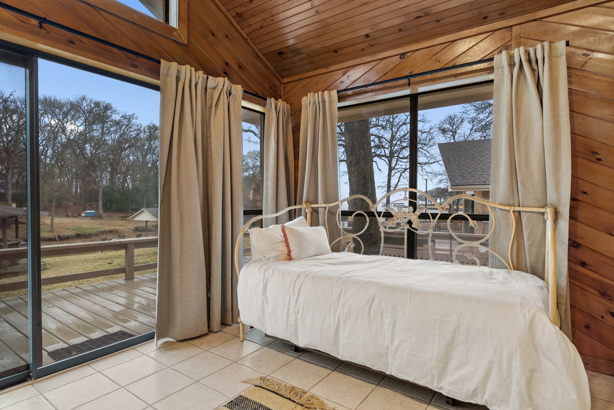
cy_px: 205
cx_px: 307
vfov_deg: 64.5
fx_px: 324
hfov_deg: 86.9
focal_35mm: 19
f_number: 10
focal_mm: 19
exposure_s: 4
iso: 250
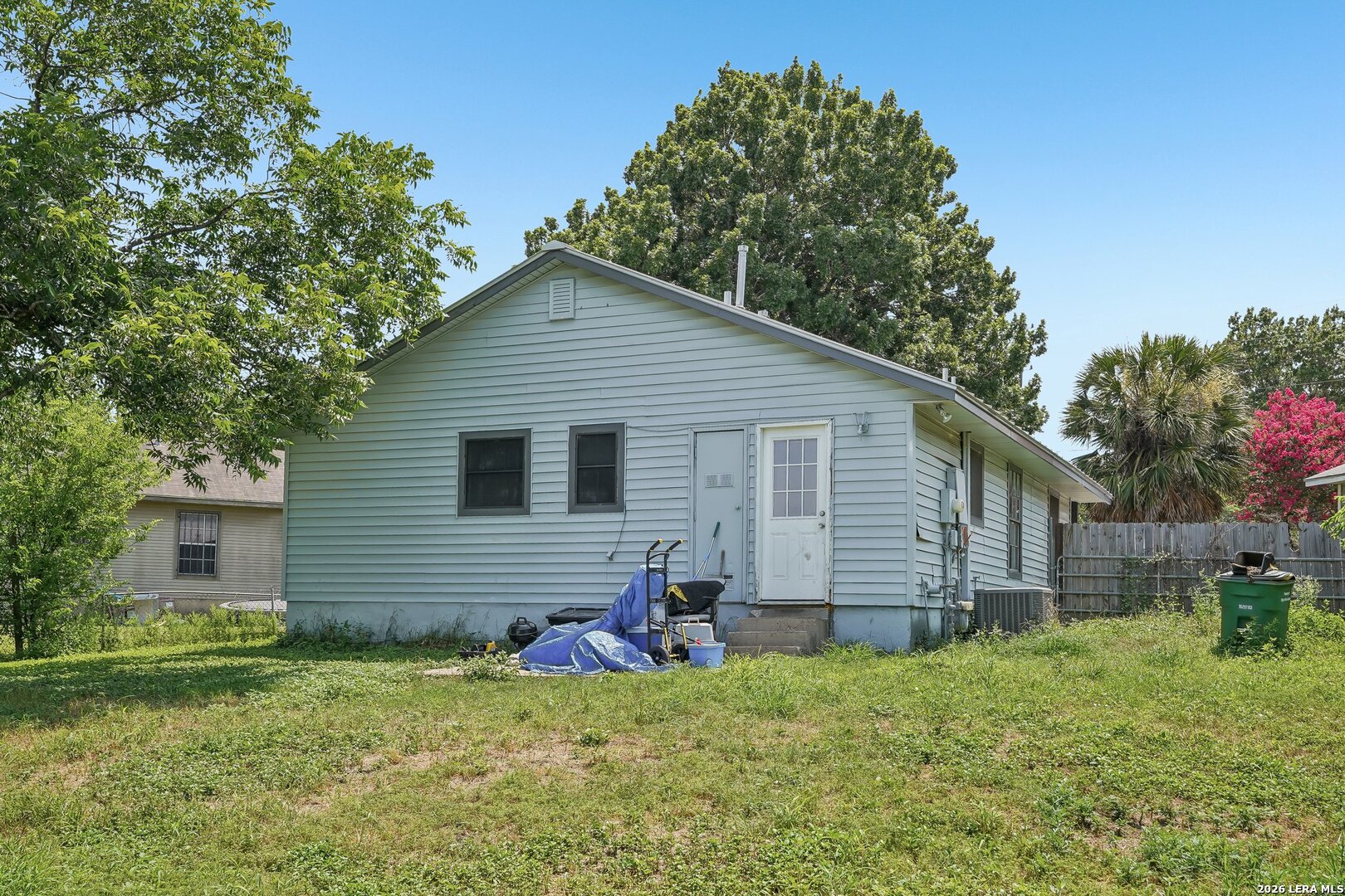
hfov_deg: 54.4
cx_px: 672
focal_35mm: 35
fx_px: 1308
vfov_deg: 37.9
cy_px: 448
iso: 100
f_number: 8
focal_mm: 35
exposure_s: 1/160
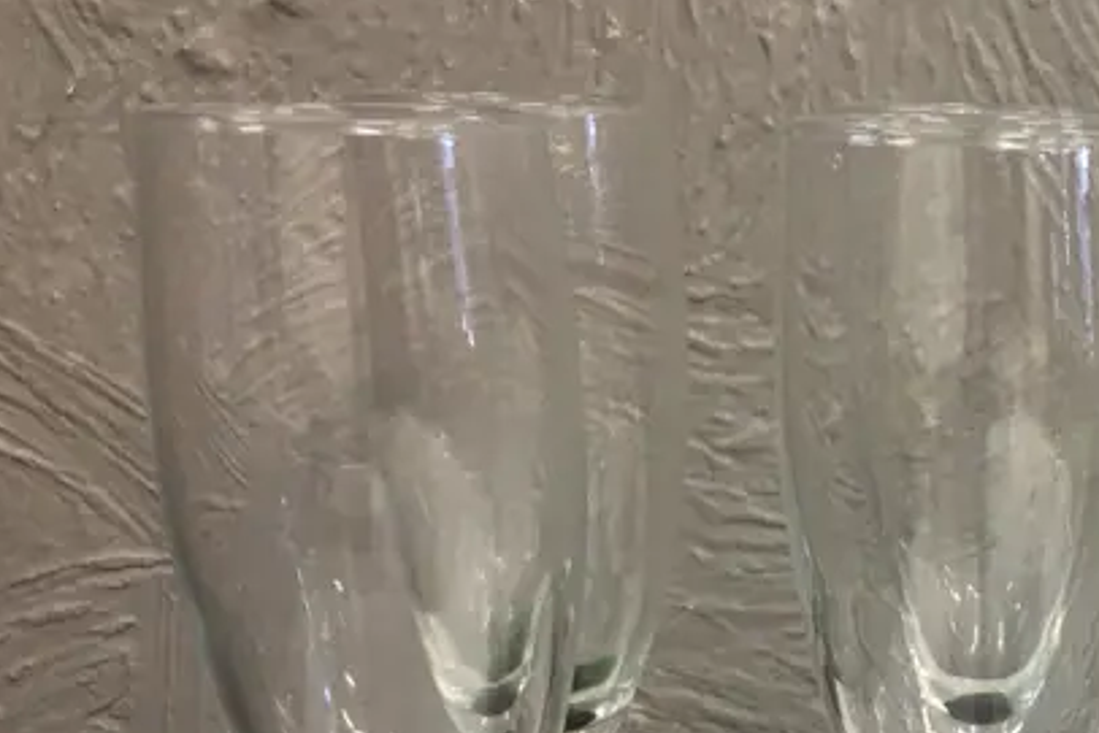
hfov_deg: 24.7
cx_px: 1224
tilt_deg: -17.1
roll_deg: -2.1
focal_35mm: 76
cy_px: 882
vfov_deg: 17.1
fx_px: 2321
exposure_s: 1/17
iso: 32
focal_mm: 4.15
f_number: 2.2
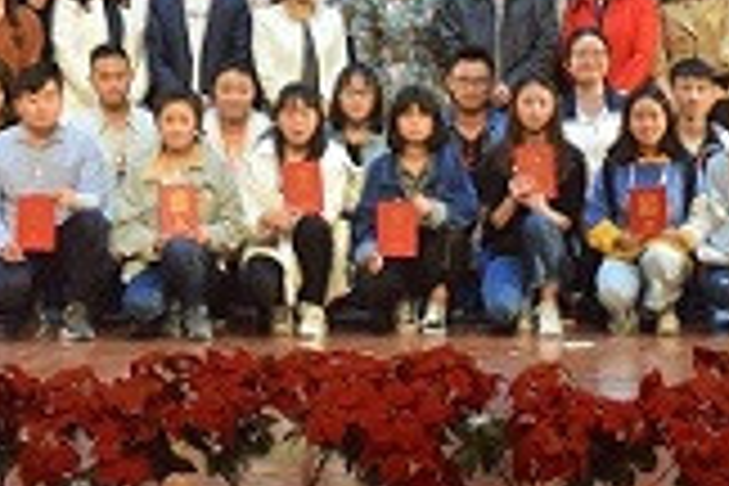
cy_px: -356
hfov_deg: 9.9
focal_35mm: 208
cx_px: 477
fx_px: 4212
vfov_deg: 6.5
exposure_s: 1/60
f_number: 4
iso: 1100
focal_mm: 32
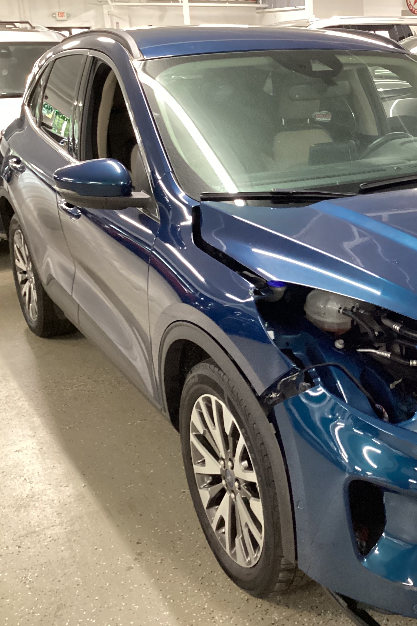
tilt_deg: -19.1
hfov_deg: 29.1
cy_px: 307
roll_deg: +0.4
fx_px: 764
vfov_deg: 44.5
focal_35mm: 44
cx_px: 388
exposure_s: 1/25
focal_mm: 3.3
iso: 400
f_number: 2.4
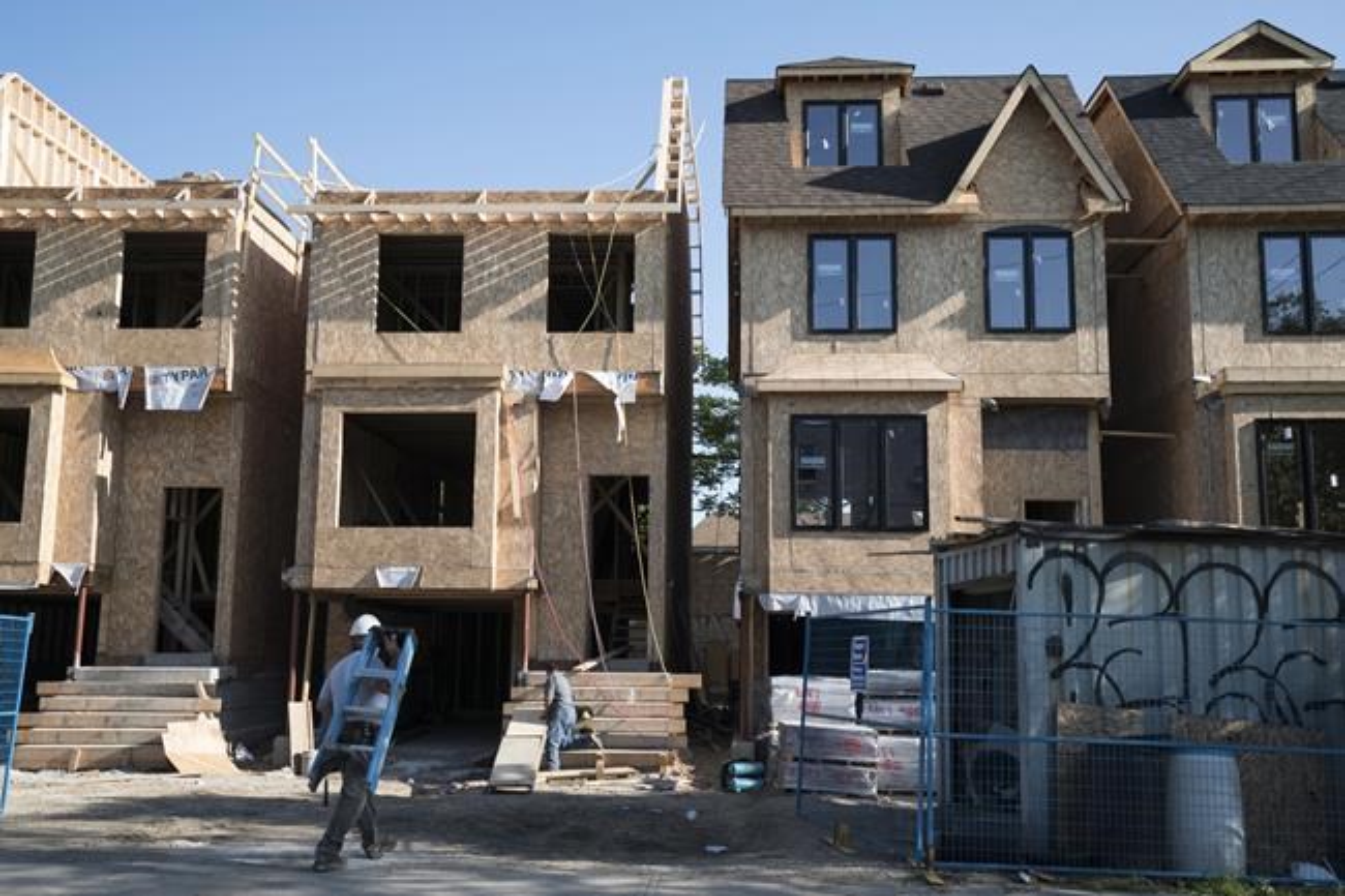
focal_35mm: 35
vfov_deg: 37.8
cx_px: 672
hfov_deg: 54.4
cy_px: 448
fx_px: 1307
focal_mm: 35
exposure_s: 1/1250
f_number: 4
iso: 200
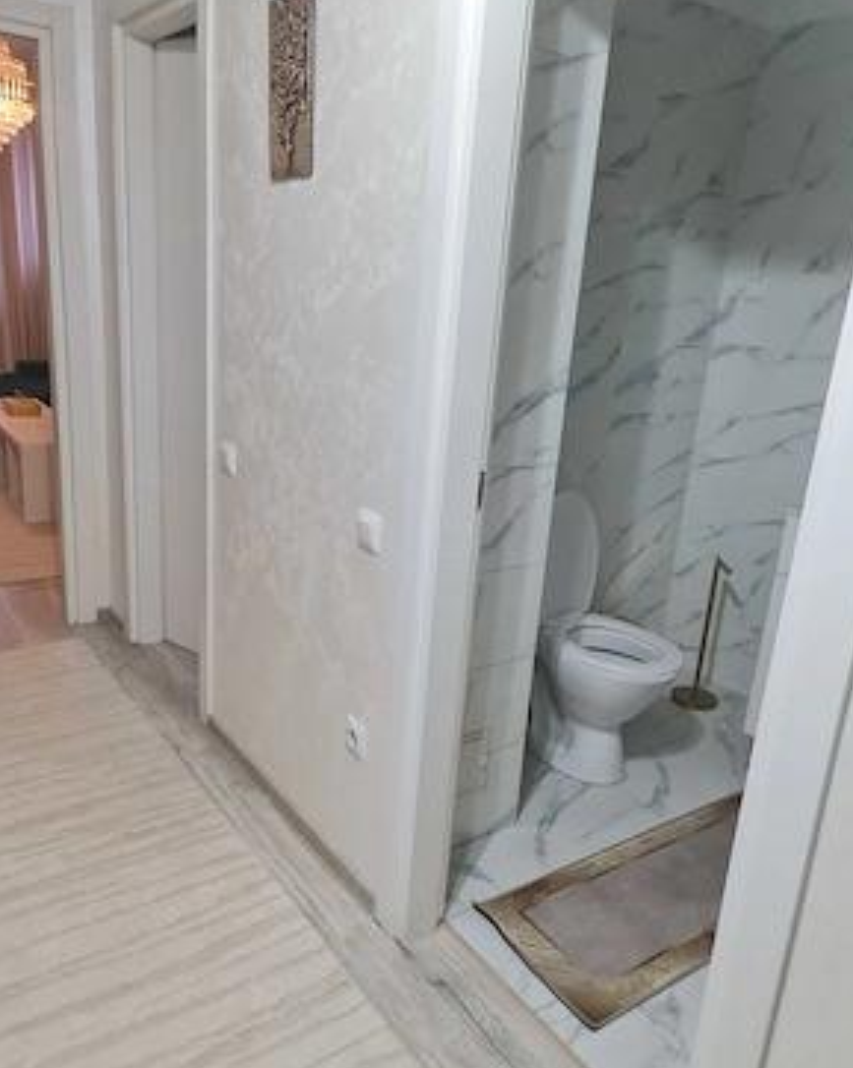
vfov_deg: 64.1
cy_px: 549
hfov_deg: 53.1
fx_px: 853
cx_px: 434
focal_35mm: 27
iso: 250
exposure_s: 1/50
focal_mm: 7
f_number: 1.8
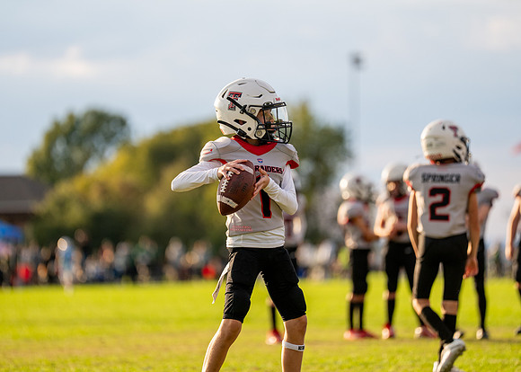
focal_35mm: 221
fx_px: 3270
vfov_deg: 6.5
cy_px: 177
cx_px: 258
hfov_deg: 9.1
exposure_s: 1/2000
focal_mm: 200
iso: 400
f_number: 2.8
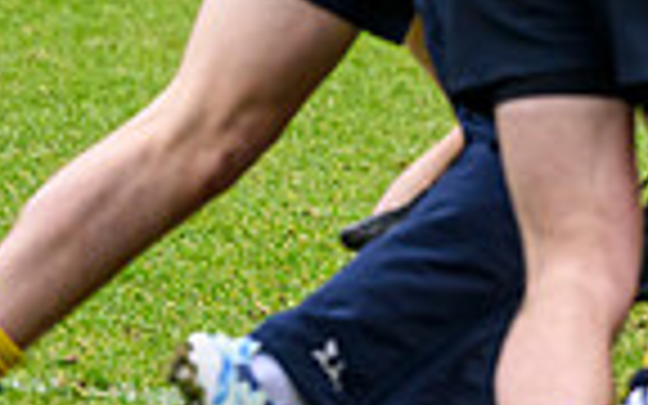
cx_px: 1395
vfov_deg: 1.9
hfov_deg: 3.0
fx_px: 12080
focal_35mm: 684
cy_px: -272
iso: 2500
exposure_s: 1/2500
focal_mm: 150
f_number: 3.5
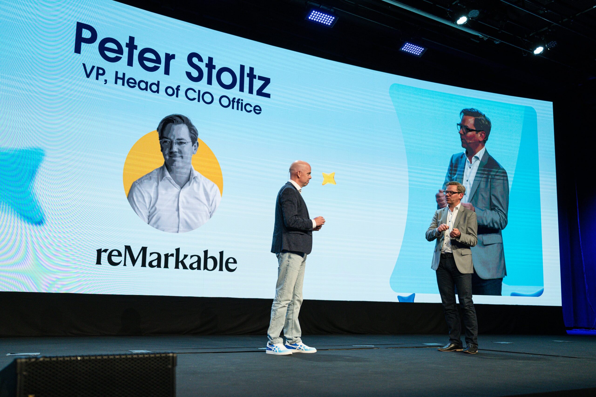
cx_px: 298
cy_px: 207
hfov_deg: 51.6
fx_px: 616
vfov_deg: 35.8
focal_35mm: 37
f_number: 2.8
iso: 900
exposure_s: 1/250
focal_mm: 33.5
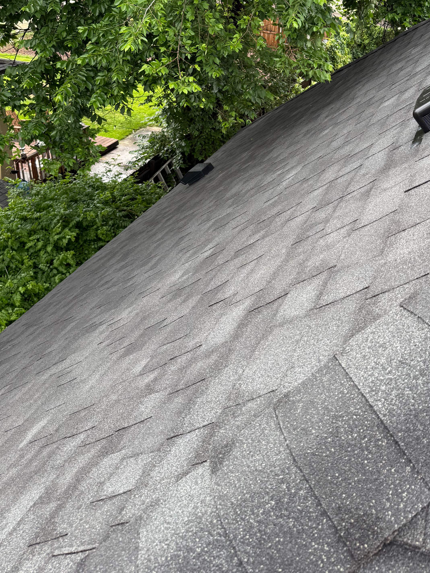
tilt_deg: -24.2
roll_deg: -3.6
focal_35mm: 34
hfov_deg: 41.5
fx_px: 563
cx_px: 269
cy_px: 174
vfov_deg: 52.5
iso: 80
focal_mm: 6.76
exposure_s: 1/617
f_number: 1.78
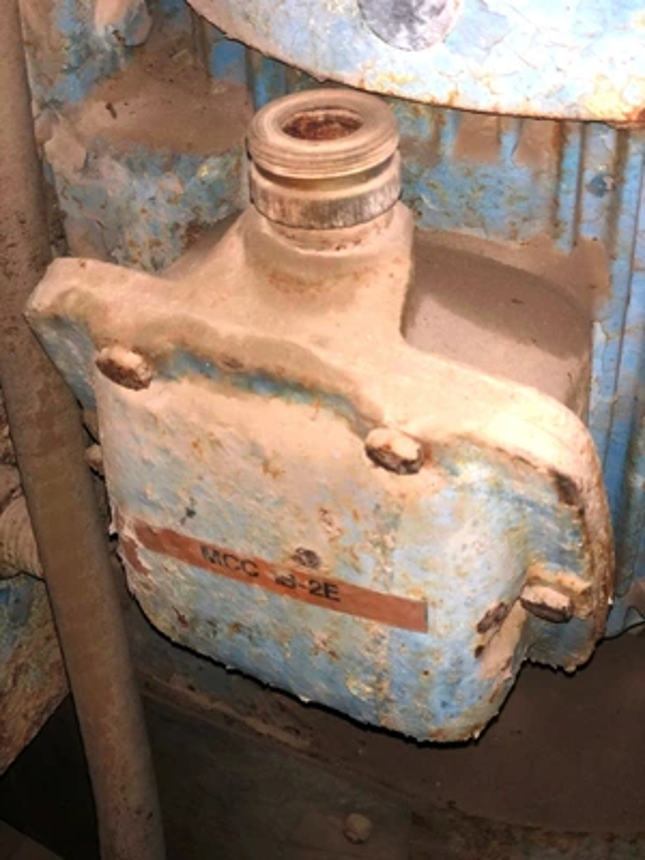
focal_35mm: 52
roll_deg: +2.3
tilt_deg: -41.2
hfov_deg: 28.0
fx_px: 1292
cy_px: 430
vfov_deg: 36.8
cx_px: 322
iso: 32
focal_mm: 6
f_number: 2.4
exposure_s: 1/30
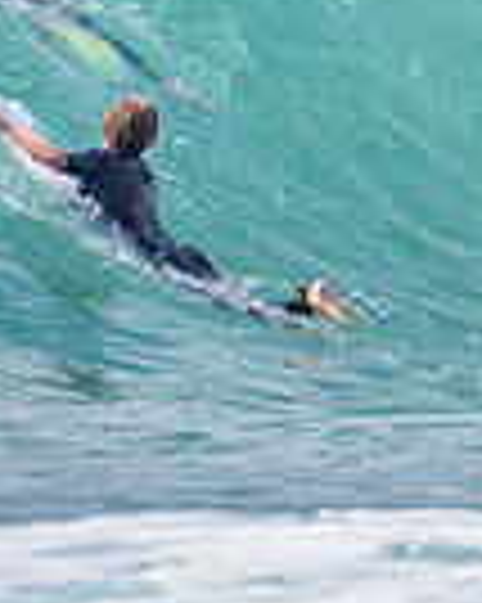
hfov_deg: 0.6
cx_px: 1345
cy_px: 33
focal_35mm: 2497
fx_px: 44576
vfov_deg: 0.8
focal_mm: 500
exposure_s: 1/2000
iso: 100
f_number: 5.6
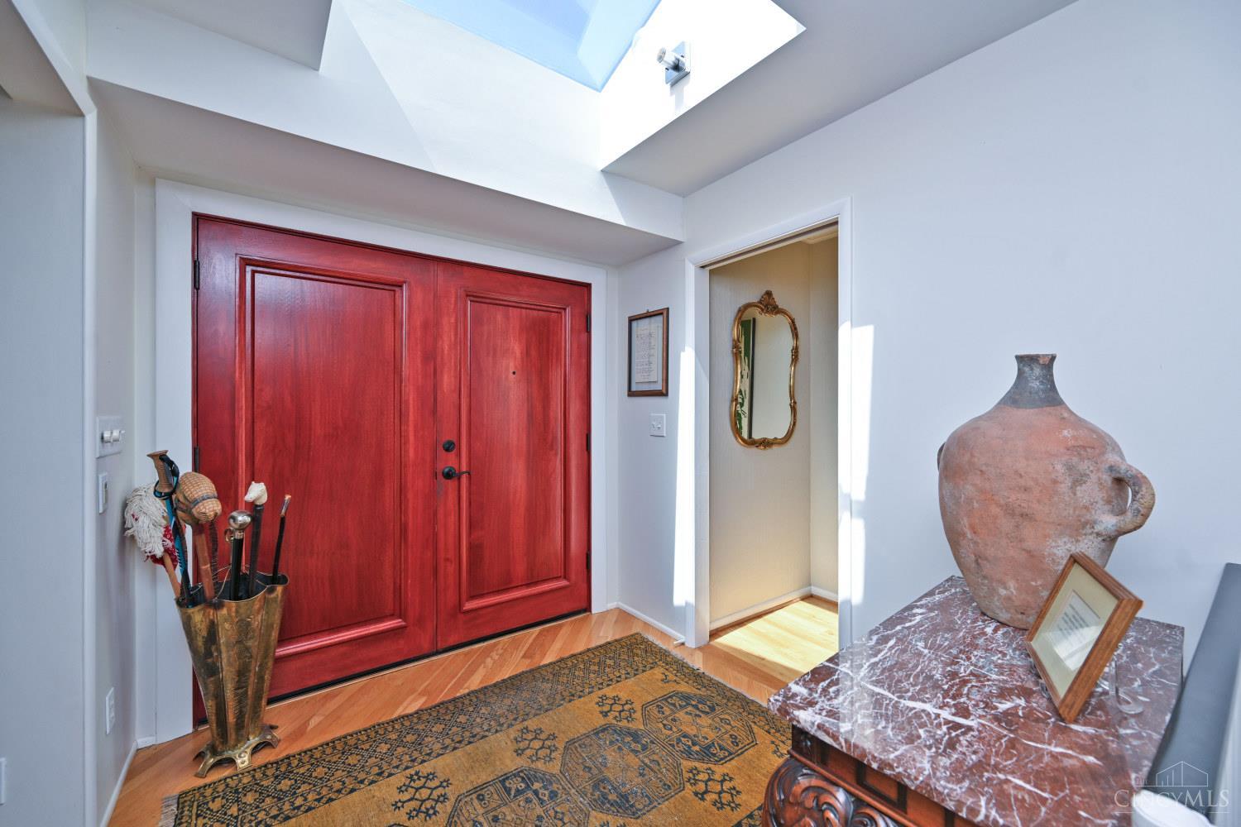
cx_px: 620
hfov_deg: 104.3
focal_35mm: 14
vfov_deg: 81.2
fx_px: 483
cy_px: 414
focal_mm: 14
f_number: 5.6
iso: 100
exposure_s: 1/125
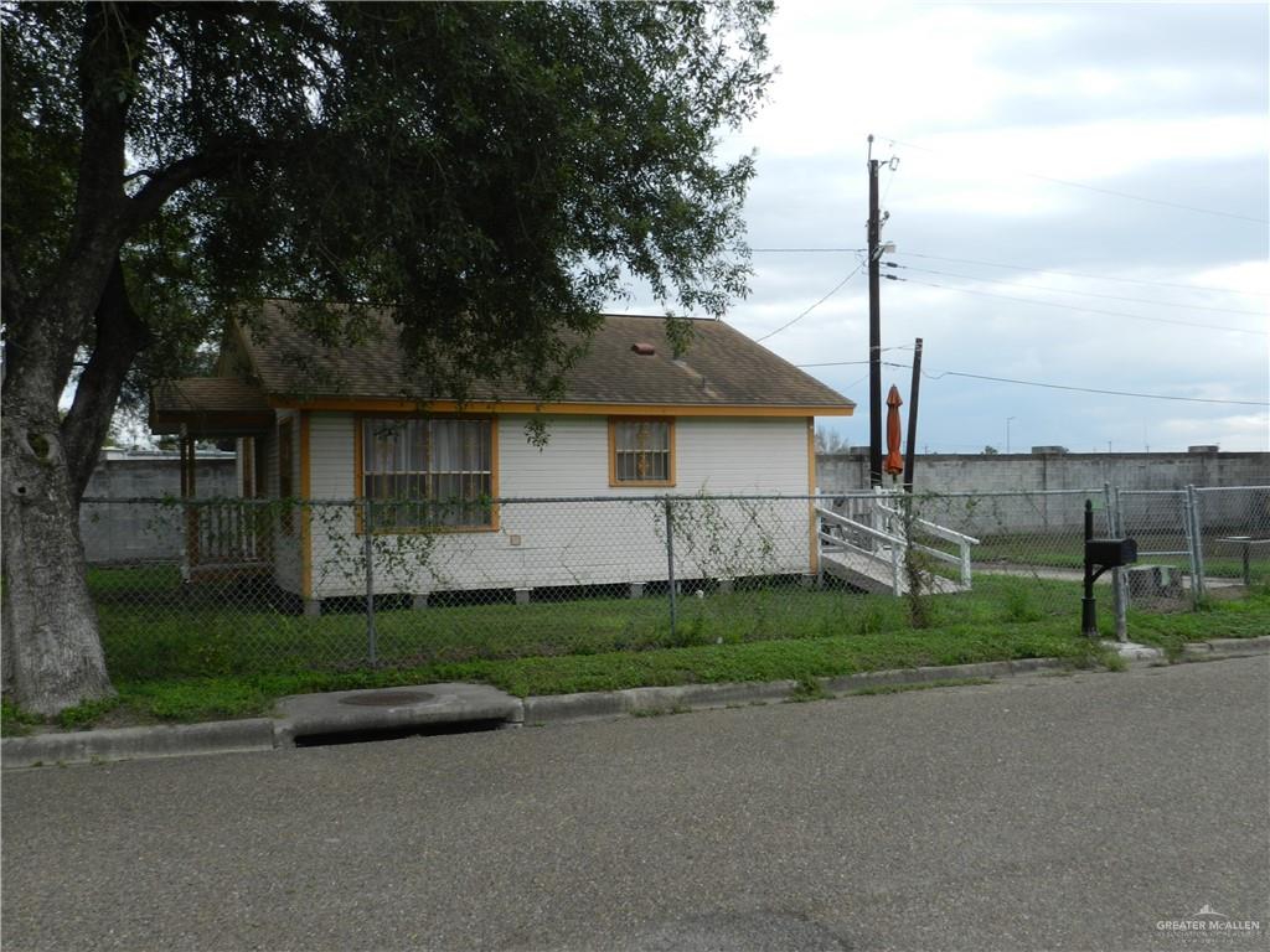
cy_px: 476
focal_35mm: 32
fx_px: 1174
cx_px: 635
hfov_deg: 56.8
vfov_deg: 44.2
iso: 160
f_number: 6.3
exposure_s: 1/60
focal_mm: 5.6
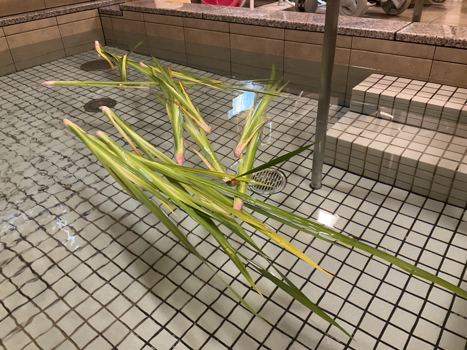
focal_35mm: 29
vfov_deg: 48.2
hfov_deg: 61.7
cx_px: 234
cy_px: 175
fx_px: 391
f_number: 1.8
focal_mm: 3
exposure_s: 1/40
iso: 250
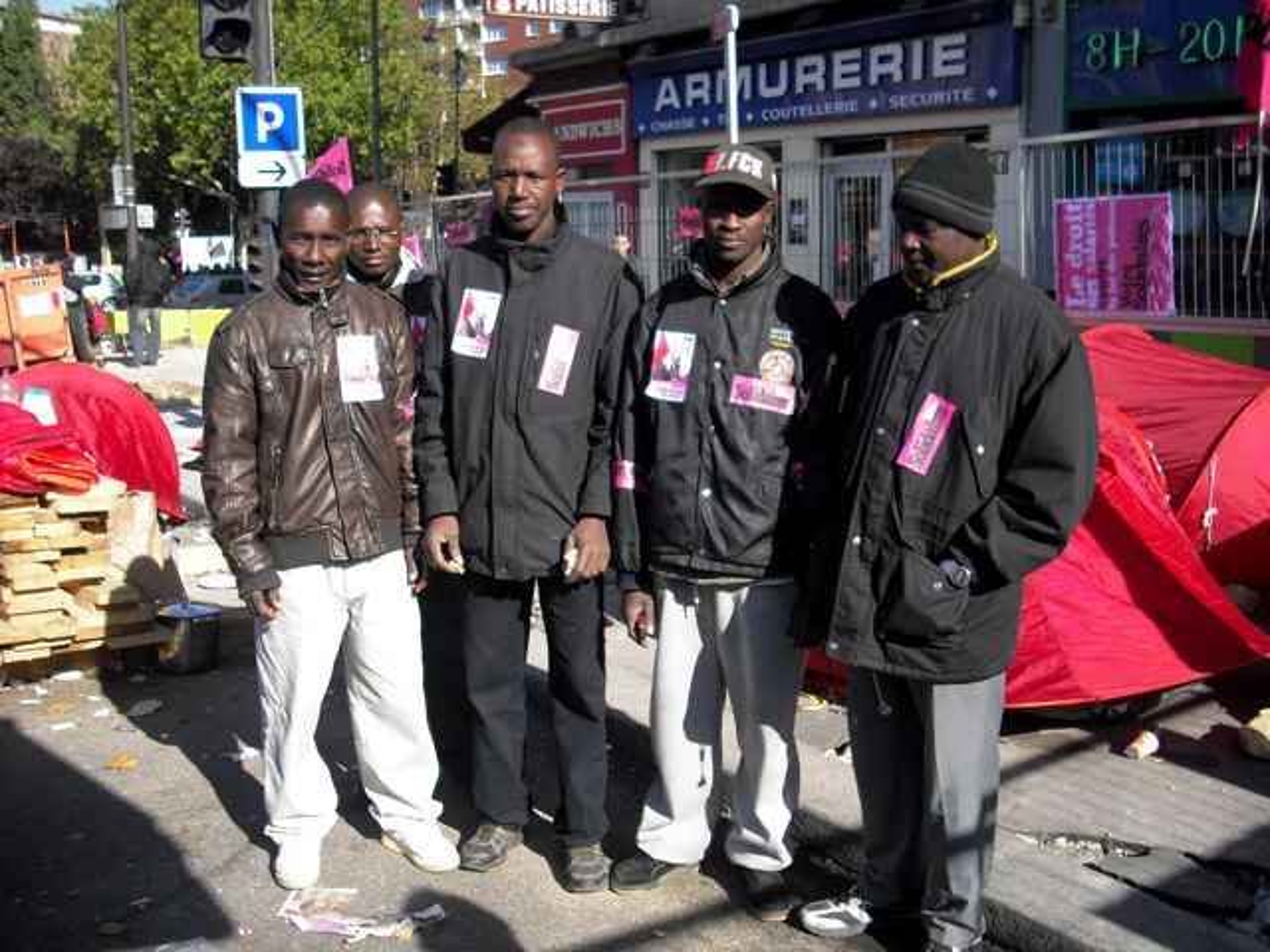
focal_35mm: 38
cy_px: 476
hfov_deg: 49.0
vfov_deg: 37.7
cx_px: 635
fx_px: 1394
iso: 64
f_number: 5.6
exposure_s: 1/125
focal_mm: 6.2
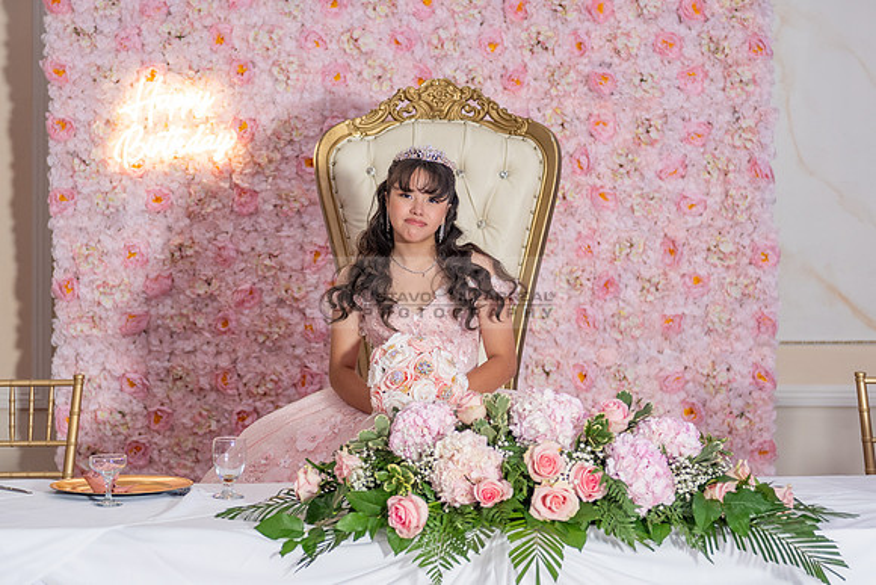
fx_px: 2100
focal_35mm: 86
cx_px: 359
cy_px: 256
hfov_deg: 23.5
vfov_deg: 15.8
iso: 320
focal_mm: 60
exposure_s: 1/200
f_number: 2.8
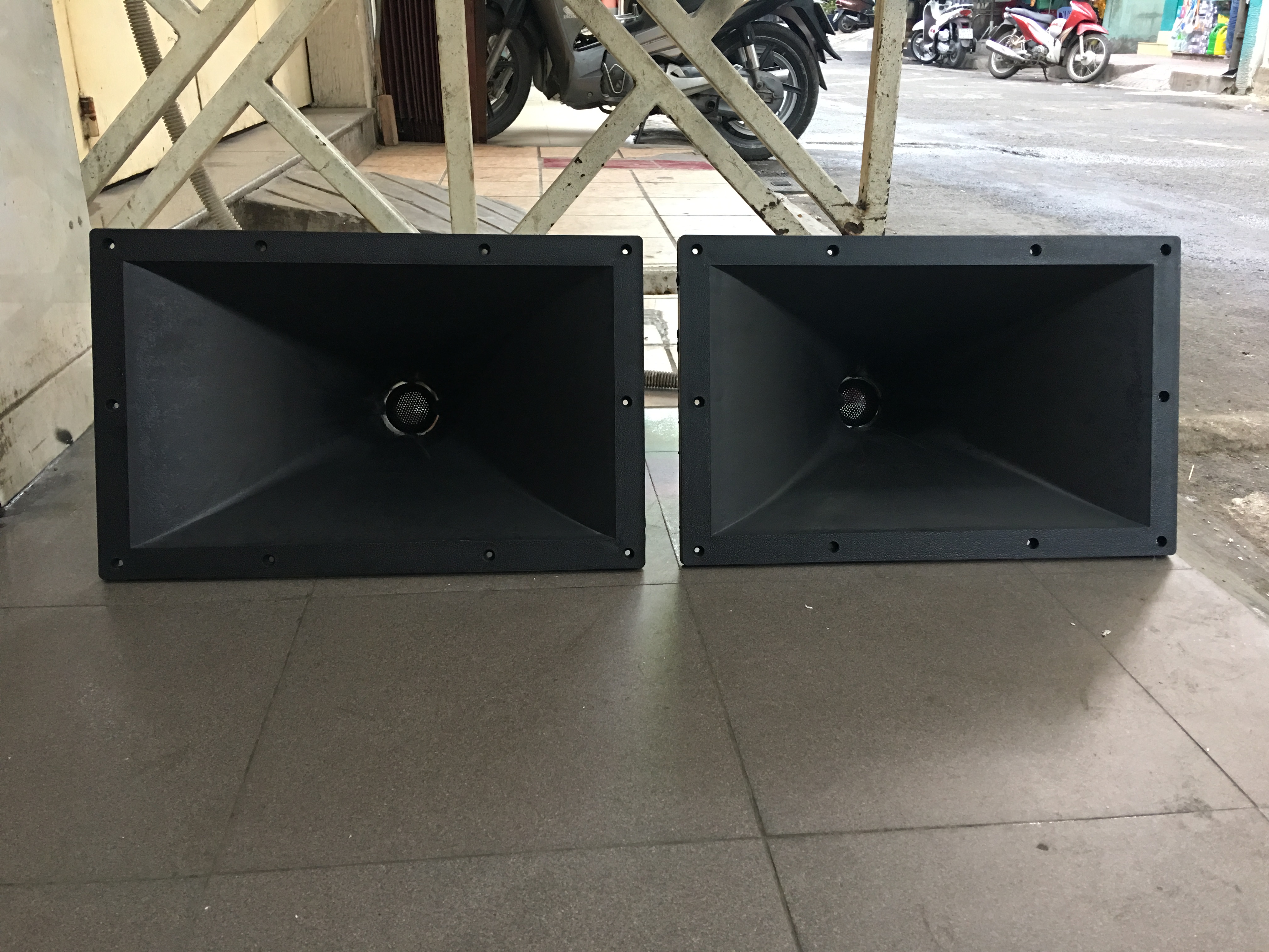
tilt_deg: -22.7
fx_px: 1063
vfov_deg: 48.2
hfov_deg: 61.7
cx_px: 634
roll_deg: -1.2
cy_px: 476
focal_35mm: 29
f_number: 2.2
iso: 100
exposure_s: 1/17
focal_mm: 4.15
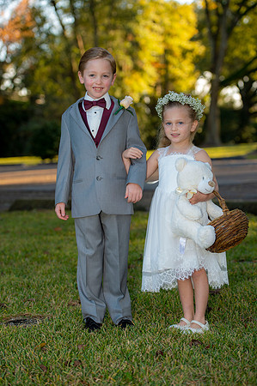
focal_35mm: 85
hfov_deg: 16.0
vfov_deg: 23.9
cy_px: 193
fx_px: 912
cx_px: 128
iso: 200
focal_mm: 85
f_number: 3.5
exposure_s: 1/250
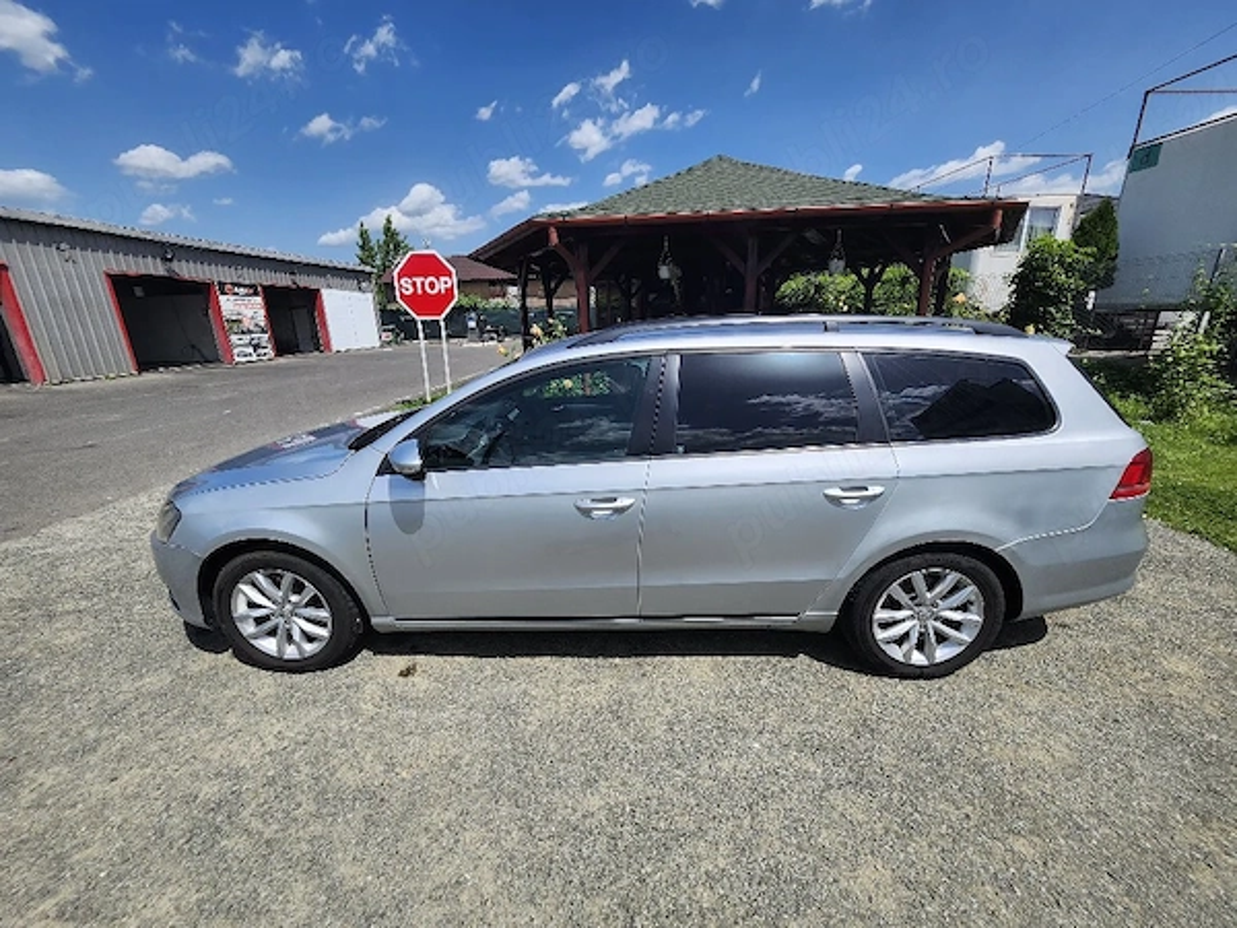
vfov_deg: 89.9
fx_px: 465
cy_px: 464
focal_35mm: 13
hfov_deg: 106.2
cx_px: 618
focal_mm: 1.74
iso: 40
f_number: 2.2
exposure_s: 1/2500
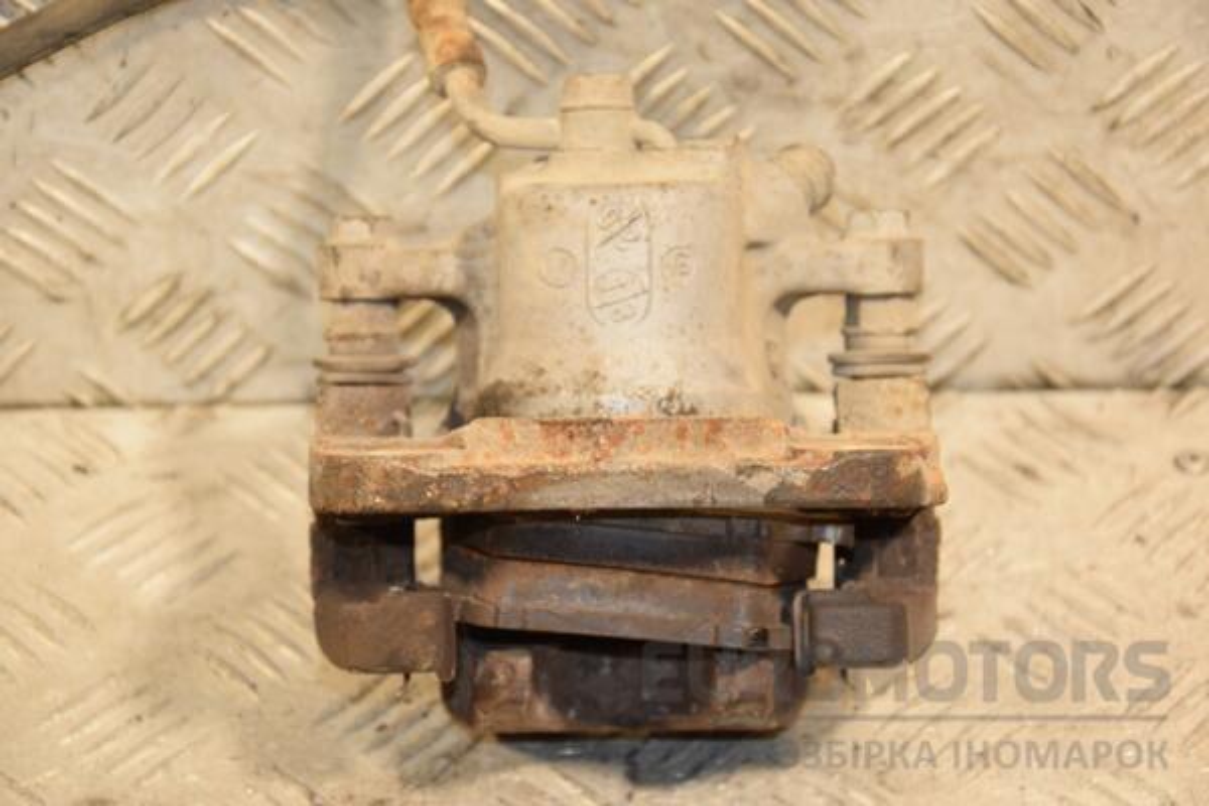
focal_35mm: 105
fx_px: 3526
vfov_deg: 13.0
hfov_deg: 19.5
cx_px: 604
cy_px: 403
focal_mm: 70
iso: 800
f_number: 5.3
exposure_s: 1/80
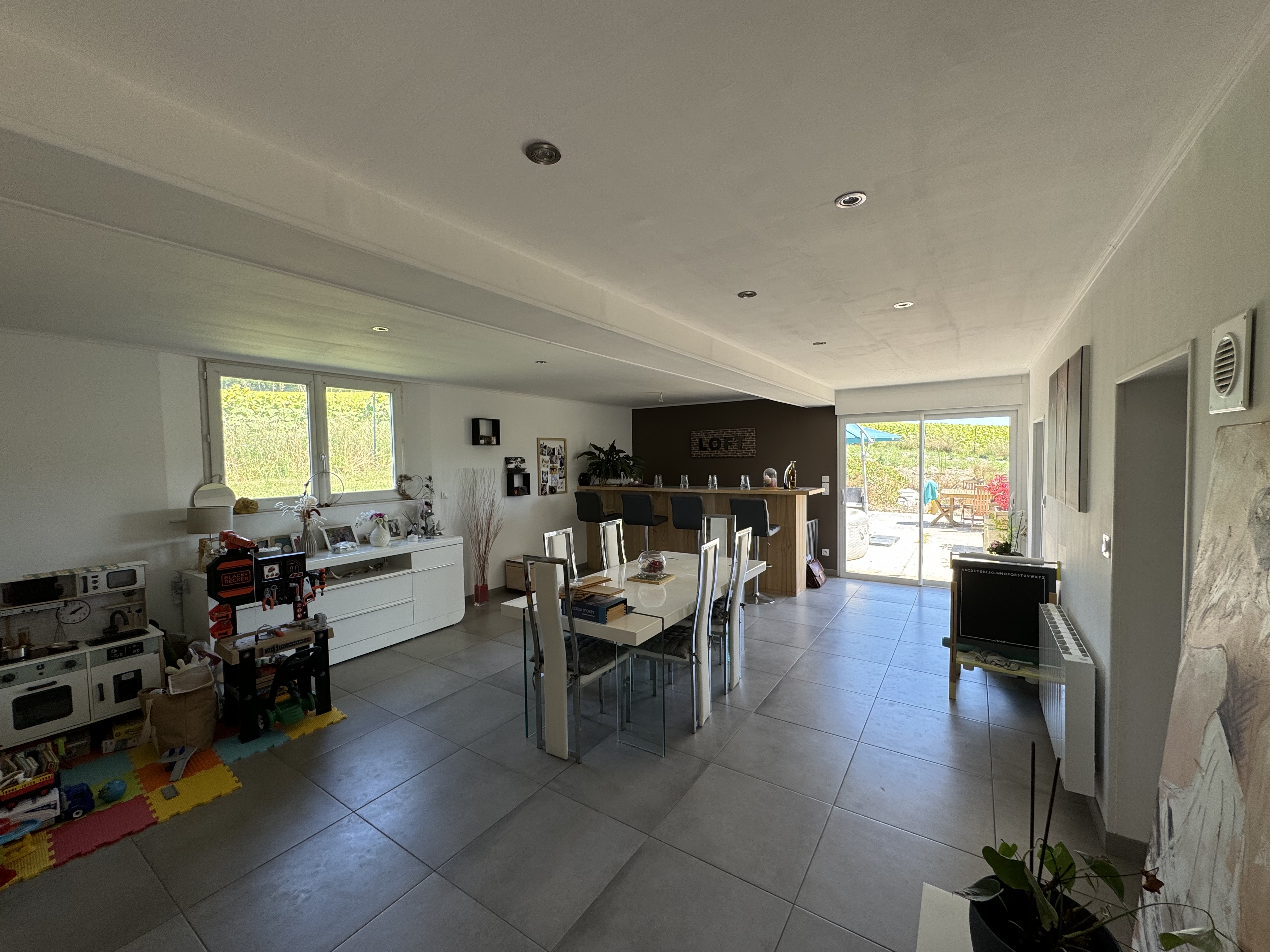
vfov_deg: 85.7
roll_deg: +1.2
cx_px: 635
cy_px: 476
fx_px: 514
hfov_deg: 102.1
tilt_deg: -1.6
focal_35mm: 14
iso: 64
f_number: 2.2
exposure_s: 1/99
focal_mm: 2.22
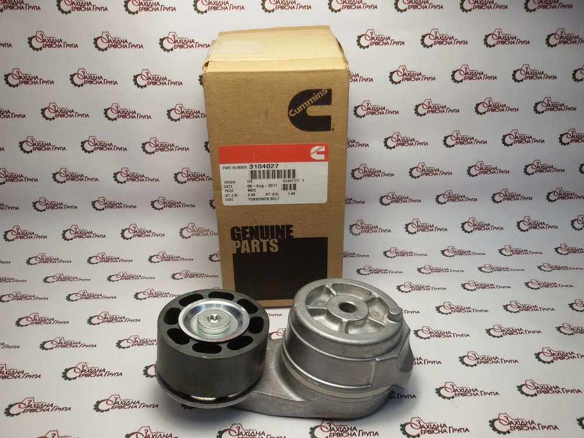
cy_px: 219
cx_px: 292
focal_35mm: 31
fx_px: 523
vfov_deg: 45.4
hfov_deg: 58.4
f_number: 2.4
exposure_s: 1/100
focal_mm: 2.93
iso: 50
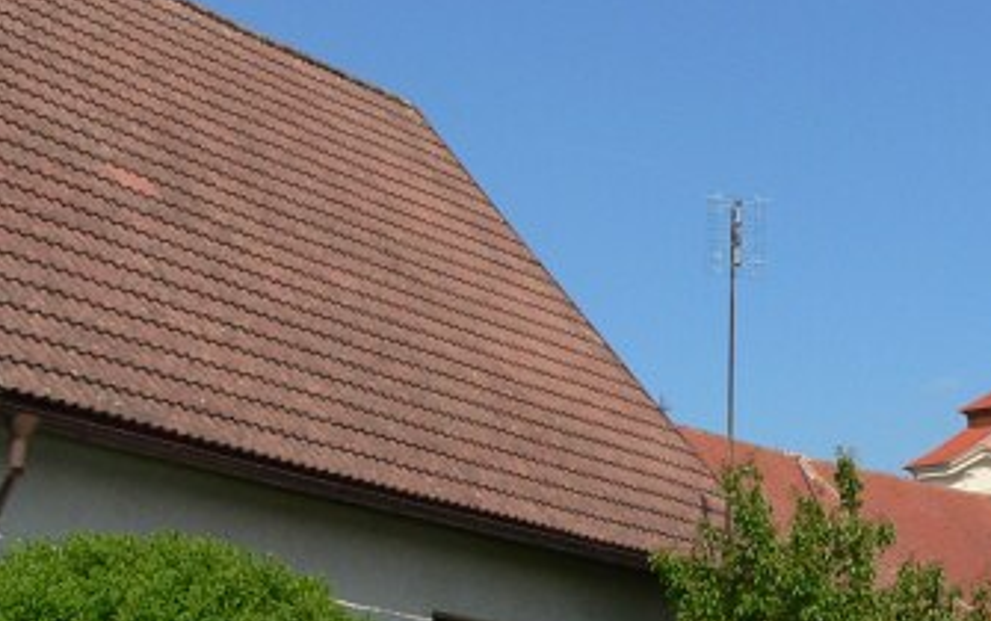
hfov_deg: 22.5
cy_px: 399
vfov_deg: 14.4
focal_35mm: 91
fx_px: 2460
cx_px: 754
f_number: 5.2
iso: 80
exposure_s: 1/500
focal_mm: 6
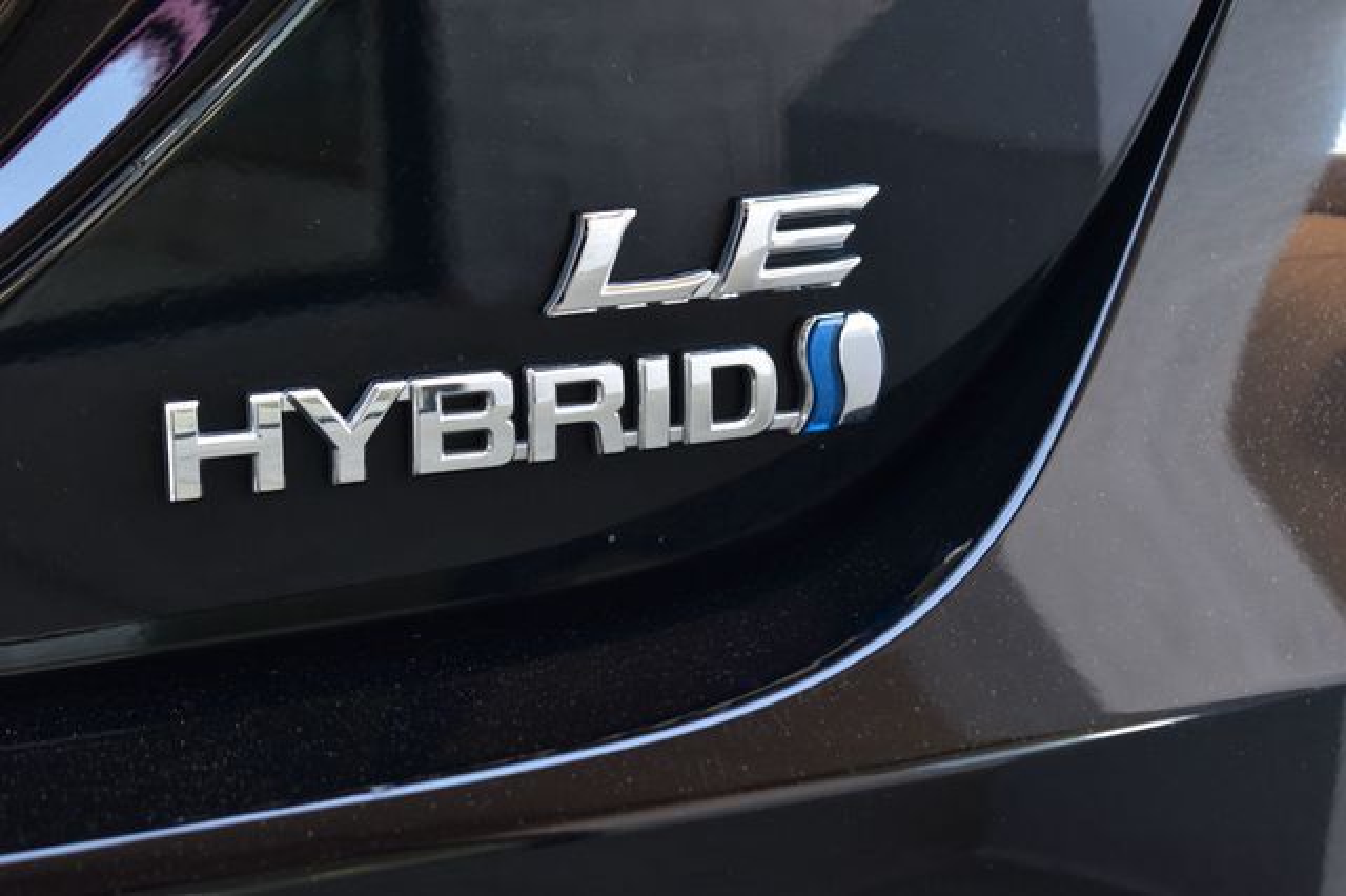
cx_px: 673
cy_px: 448
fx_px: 3083
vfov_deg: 16.5
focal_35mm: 82
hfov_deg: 24.6
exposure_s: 1/25
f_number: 7.1
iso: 400
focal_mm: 55
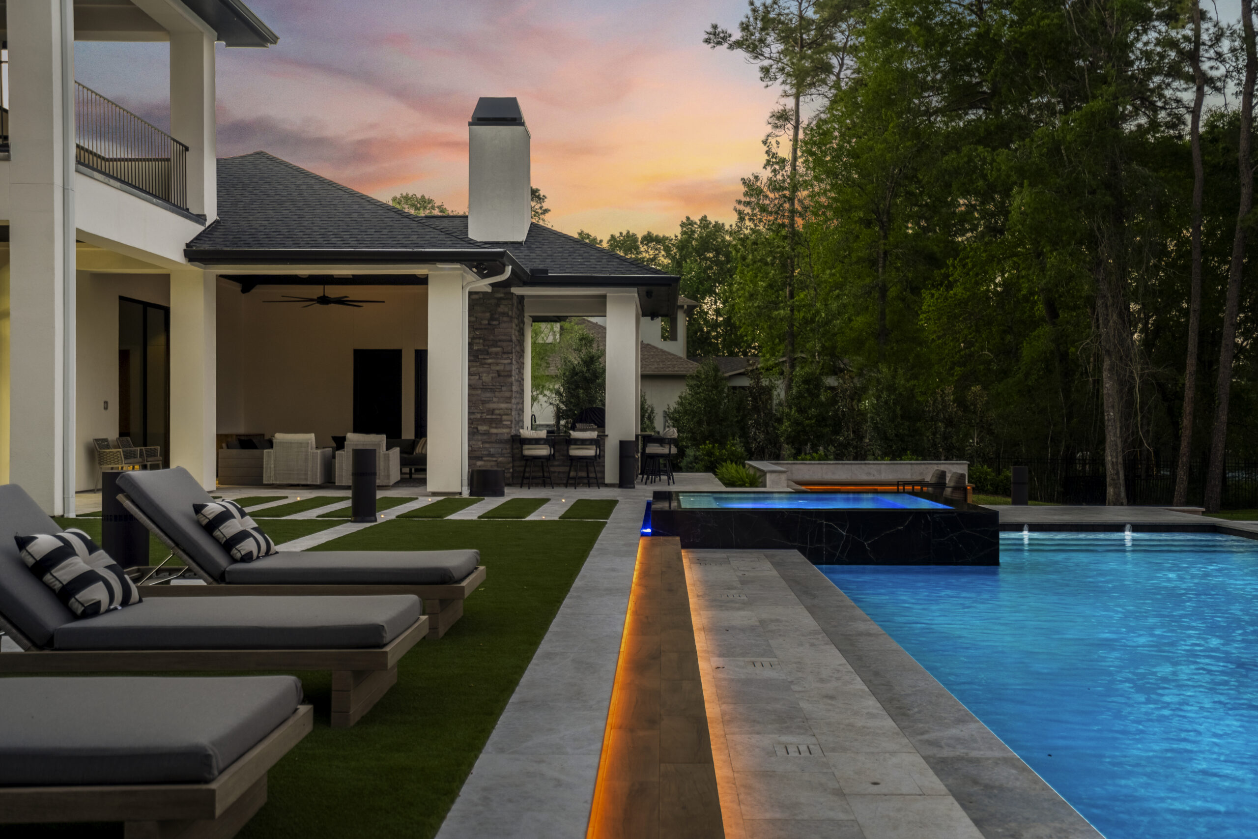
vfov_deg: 37.9
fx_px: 1223
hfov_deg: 54.4
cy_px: 420
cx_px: 629
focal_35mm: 35
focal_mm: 35
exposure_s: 1/320
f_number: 4
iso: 400
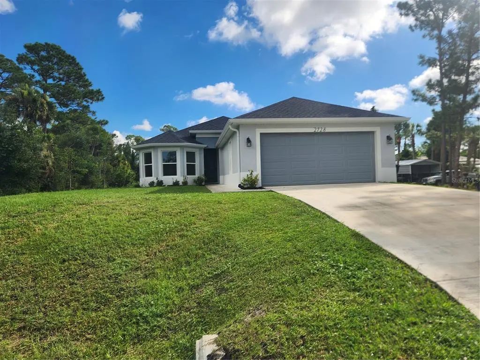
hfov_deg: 73.9
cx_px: 240
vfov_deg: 58.9
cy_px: 180
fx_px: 319
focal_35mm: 23
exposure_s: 1/2246
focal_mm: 5.4
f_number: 1.8
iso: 20
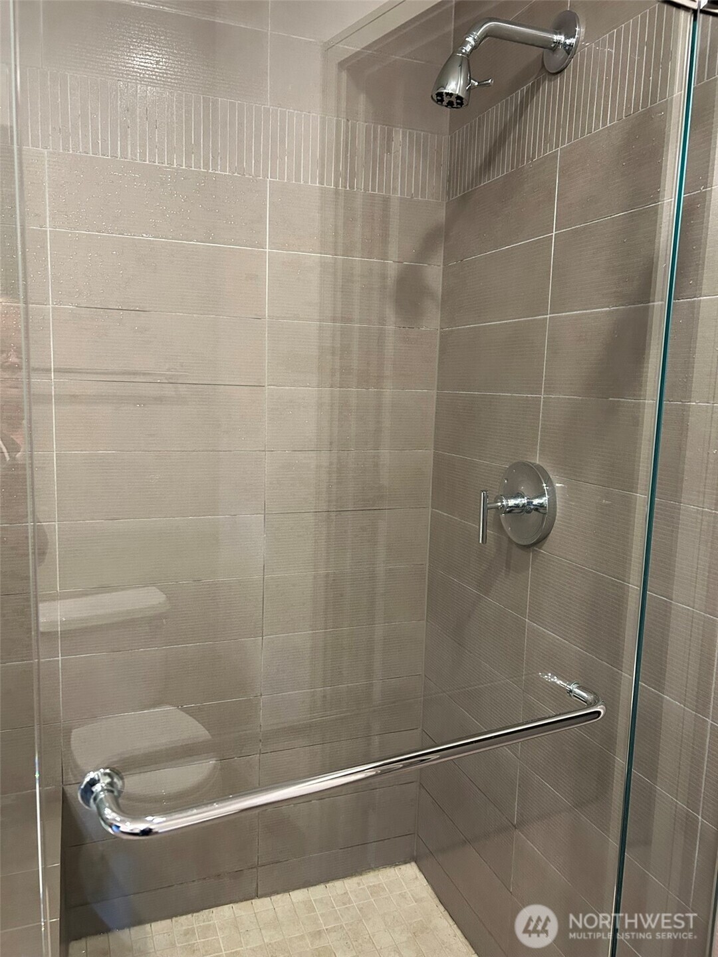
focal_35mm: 26
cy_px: 478
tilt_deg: -8.1
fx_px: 719
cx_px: 359
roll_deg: -1.8
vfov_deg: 67.3
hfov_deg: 53.1
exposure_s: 1/60
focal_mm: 5.7
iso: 500
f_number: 1.5
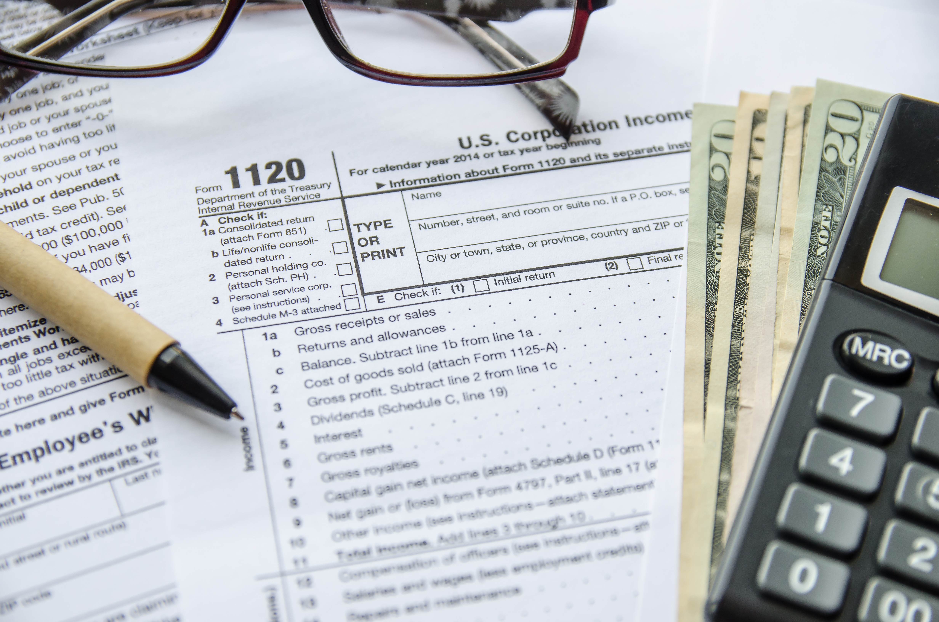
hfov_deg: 27.0
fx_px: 1952
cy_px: 311
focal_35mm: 75
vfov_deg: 18.1
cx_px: 470
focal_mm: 50
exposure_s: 1/320
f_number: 4
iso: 320
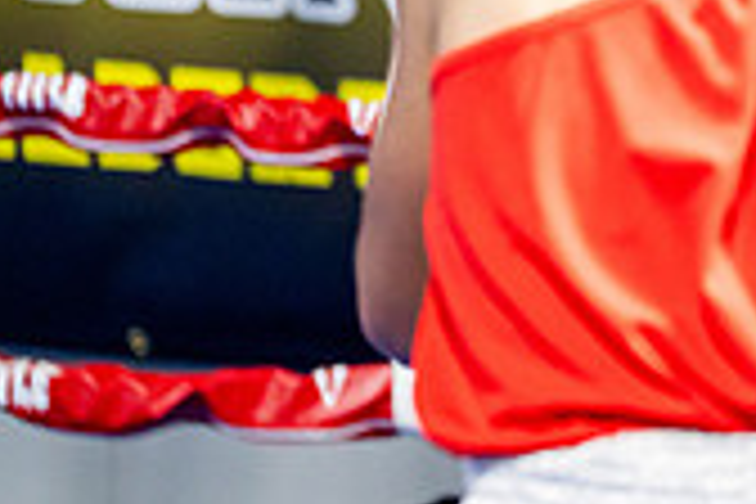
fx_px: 6467
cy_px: -128
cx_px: 1174
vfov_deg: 4.4
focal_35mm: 308
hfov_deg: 6.6
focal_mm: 89
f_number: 2
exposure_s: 1/800
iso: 4000
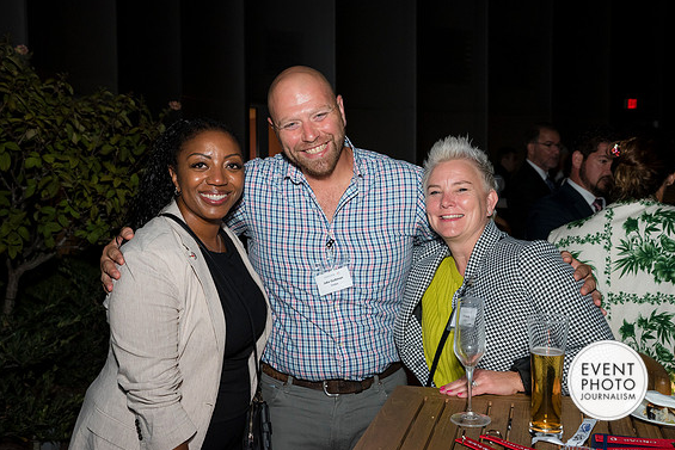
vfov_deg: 34.2
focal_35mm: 39
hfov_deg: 49.5
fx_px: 731
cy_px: 229
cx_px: 342
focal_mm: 38
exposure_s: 1/125
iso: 1250
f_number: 5.6
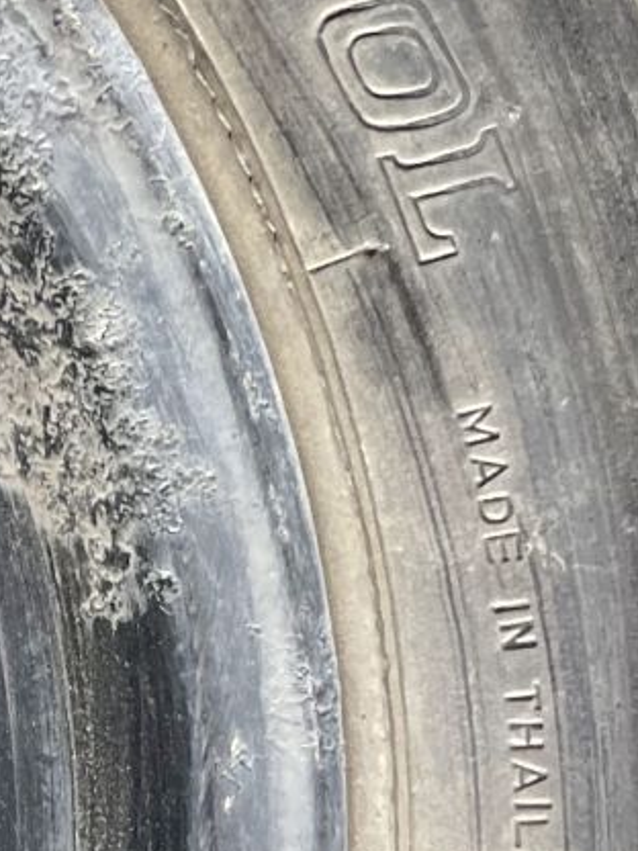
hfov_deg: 13.6
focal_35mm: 100
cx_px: -419
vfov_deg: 19.4
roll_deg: -3.7
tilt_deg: -43.3
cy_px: 681
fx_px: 2457
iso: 250
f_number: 1.6
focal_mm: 4.2
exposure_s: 1/50
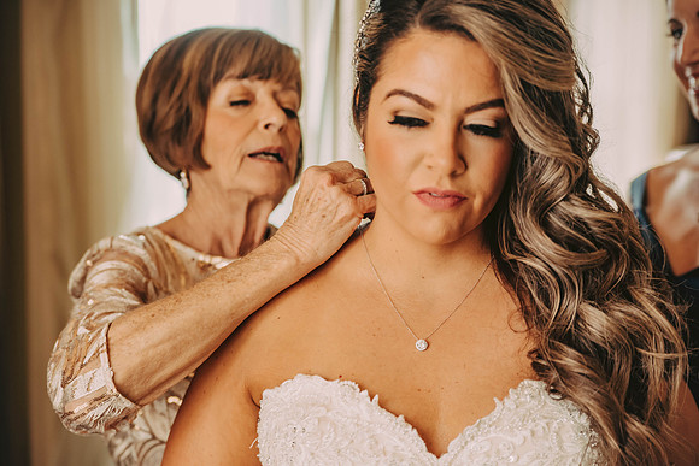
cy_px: 233
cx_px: 350
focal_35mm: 72
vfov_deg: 18.9
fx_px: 1398
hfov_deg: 28.1
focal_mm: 72
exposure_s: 1/100
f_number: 3.5
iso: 800
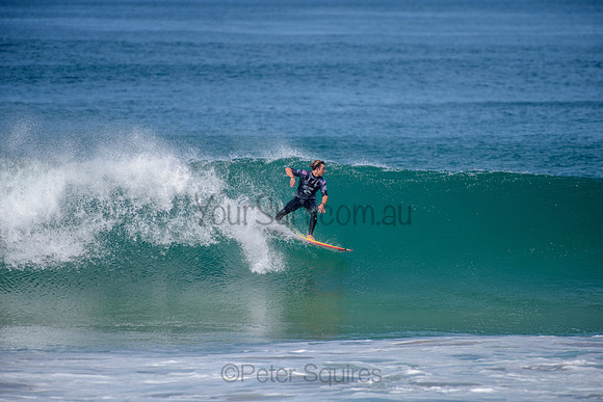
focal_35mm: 500
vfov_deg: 2.8
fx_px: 8377
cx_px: 302
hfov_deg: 4.1
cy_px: 201
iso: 160
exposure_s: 1/2000
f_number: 5.6
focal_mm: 500
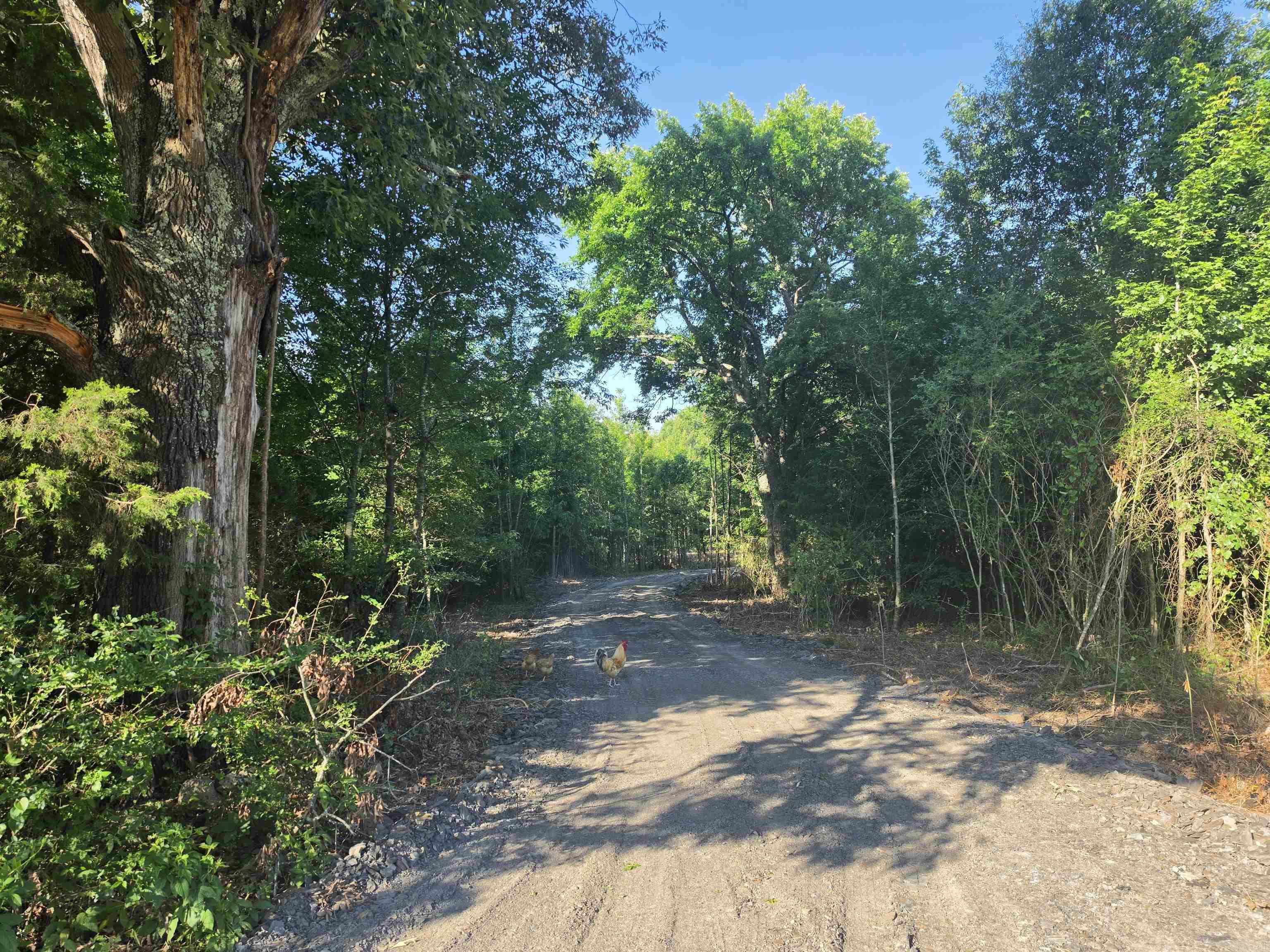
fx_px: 844
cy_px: 476
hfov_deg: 73.9
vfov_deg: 58.9
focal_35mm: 23
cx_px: 635
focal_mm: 6.5
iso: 10
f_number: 1.4
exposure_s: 1/213
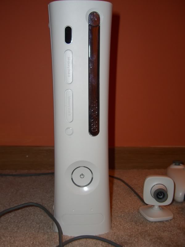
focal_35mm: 38
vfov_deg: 49.0
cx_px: 92
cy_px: 124
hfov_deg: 37.7
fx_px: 271
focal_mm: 7.9
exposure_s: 1/60
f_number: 2.8
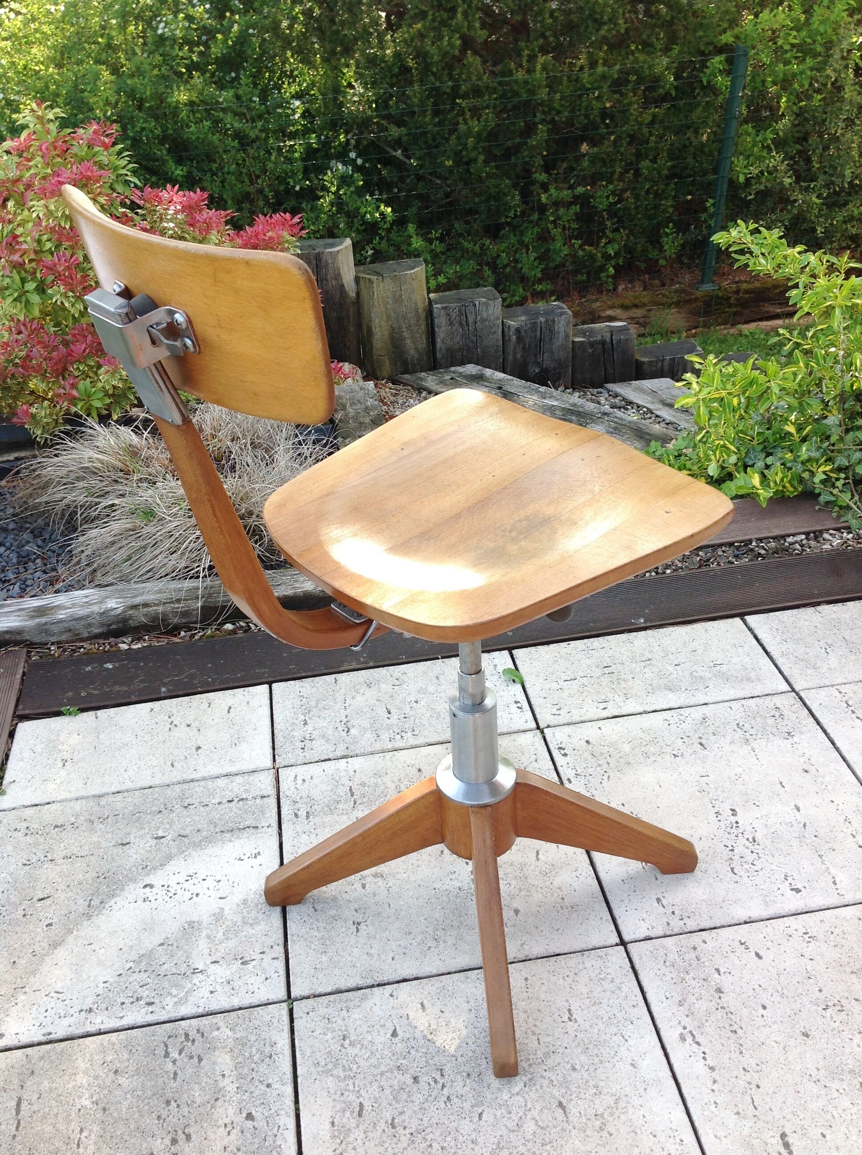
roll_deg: +5.3
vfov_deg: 52.7
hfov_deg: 40.6
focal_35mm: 35
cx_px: 431
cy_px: 578
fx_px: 1165
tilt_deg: -33.3
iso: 50
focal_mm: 4.28
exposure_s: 1/175
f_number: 2.4
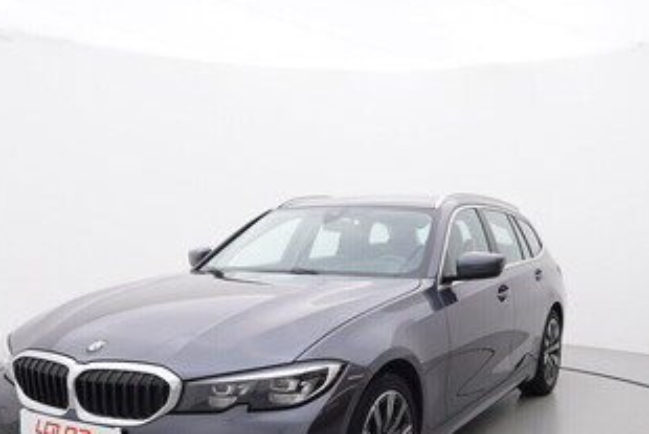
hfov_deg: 48.5
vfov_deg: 32.7
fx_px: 719
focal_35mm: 40
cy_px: 341
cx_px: 349
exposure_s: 1/80
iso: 200
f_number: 5
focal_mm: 15
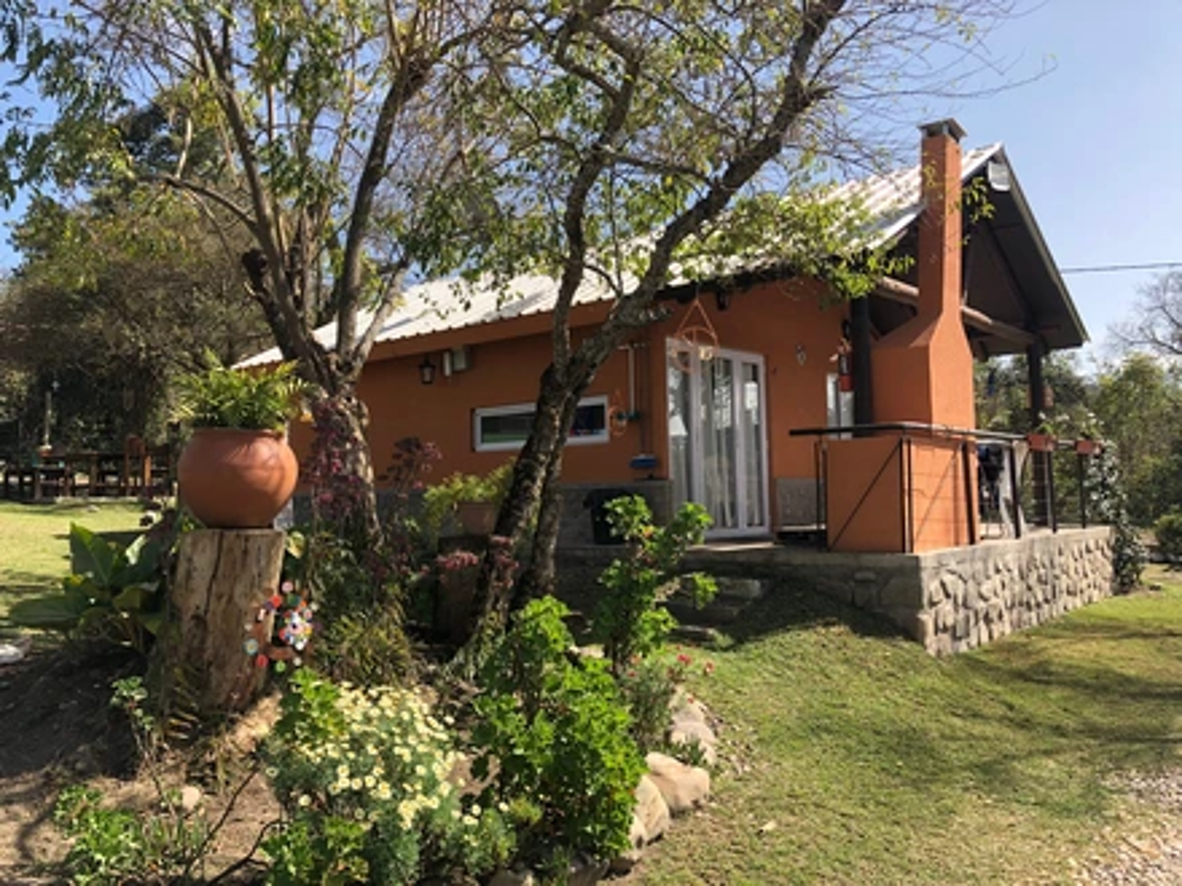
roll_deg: +0.8
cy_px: 443
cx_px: 591
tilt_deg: +3.2
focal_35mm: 28
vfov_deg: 49.7
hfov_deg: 63.4
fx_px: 956
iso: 20
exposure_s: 1/857
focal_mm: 3.99
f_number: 1.8
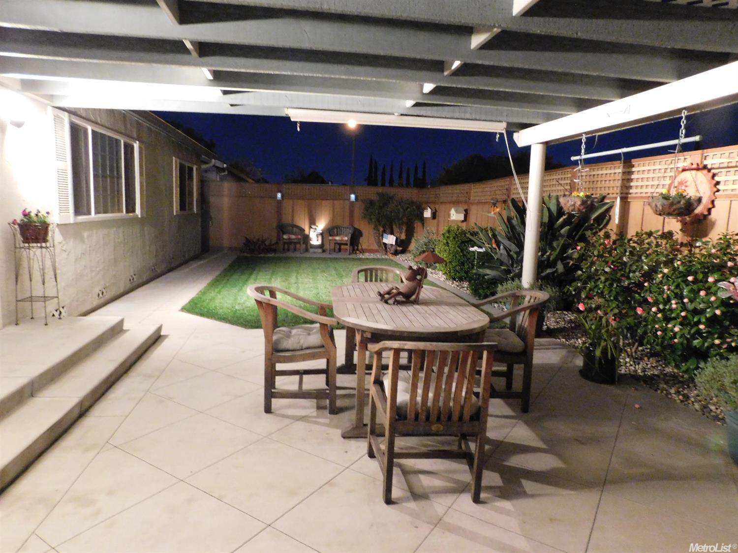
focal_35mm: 23
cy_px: 276
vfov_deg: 58.9
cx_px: 369
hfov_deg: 73.9
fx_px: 490
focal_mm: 4
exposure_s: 1/2
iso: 800
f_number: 3
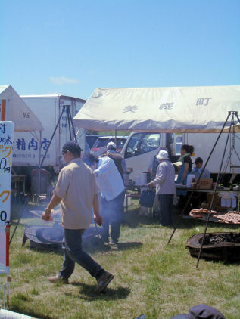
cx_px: 120
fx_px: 573
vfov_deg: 31.2
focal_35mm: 62
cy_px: 160
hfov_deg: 23.7
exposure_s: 1/640
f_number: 5.6
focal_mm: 10.2
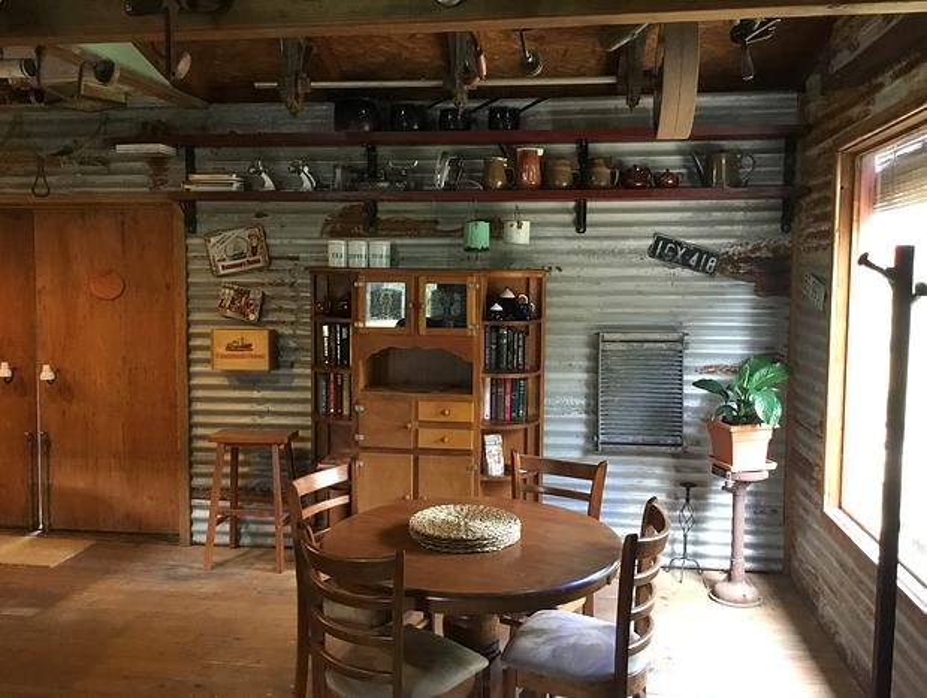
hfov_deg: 58.3
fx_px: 831
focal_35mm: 31
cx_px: 464
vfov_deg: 45.6
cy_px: 349
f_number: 2.4
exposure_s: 1/25
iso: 200
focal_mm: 3.3
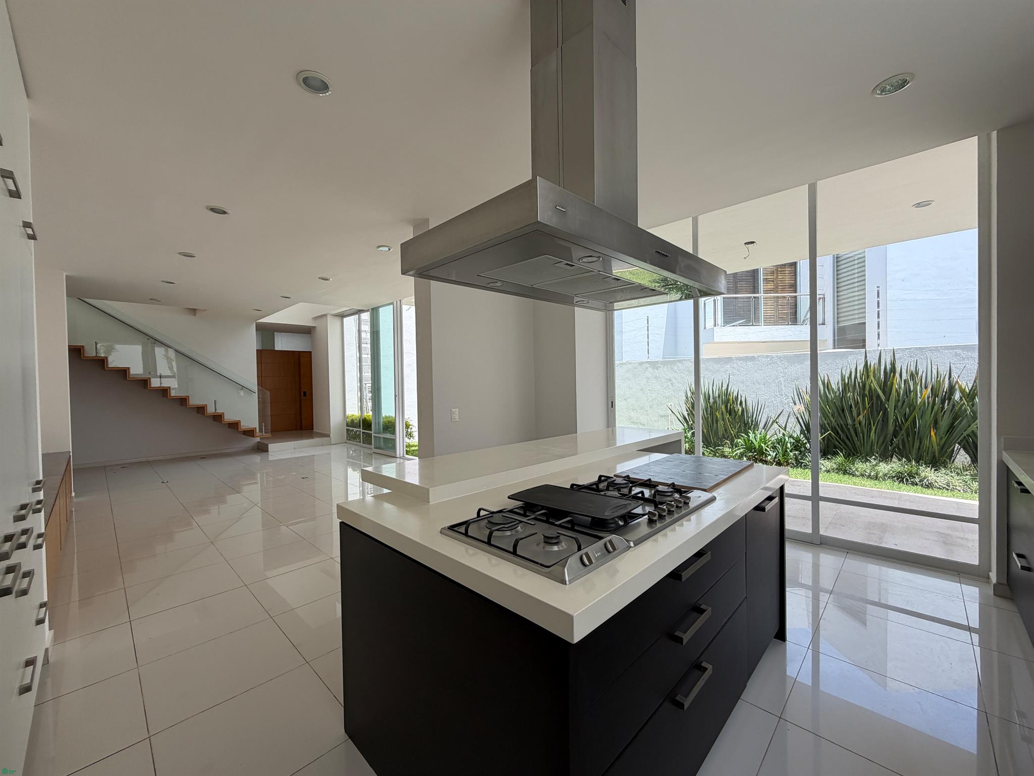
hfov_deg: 102.1
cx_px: 517
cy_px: 388
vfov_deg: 85.7
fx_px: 418
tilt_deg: -1.5
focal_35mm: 14
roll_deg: +0.8
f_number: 2.2
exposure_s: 1/468
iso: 64
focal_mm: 2.22
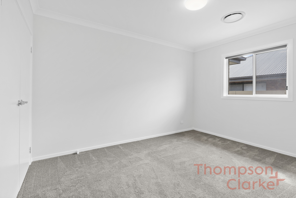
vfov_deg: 72.1
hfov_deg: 95.0
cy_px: 99
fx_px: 136
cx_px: 148
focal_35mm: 16
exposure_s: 1/30
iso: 3200
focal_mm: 11
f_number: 9
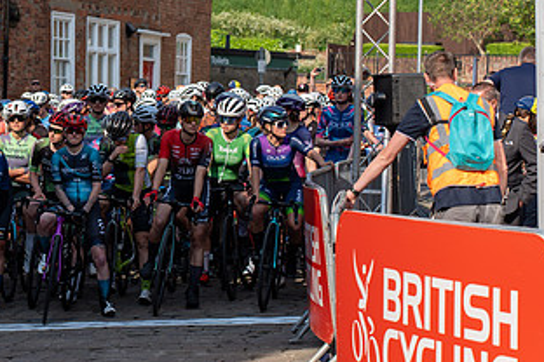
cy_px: 57
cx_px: 54
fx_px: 2100
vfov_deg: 9.8
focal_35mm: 139
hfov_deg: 14.6
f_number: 4
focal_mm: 74
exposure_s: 1/1000
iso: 200
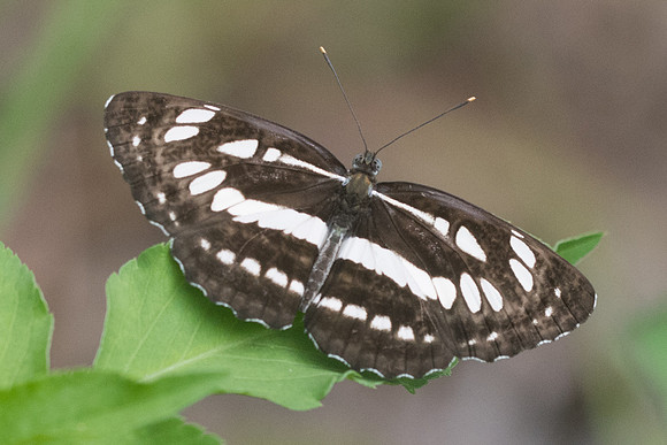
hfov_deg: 3.0
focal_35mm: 691
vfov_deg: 2.0
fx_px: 12796
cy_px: 262
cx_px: 376
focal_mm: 150
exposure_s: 1/1600
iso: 800
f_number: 4.5
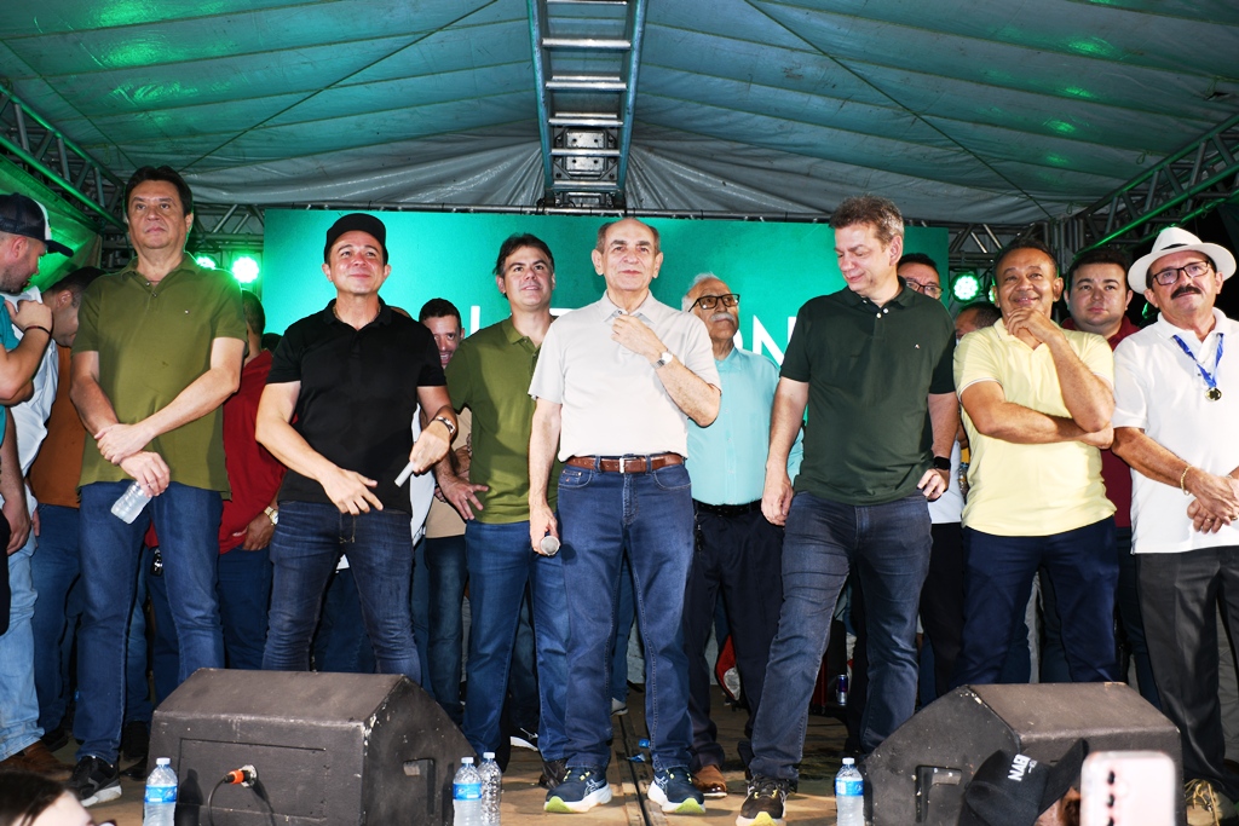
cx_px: 620
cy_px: 413
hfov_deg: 57.2
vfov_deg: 40.0
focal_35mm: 33
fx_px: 1136
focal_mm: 22
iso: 100
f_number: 3.5
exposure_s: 1/60
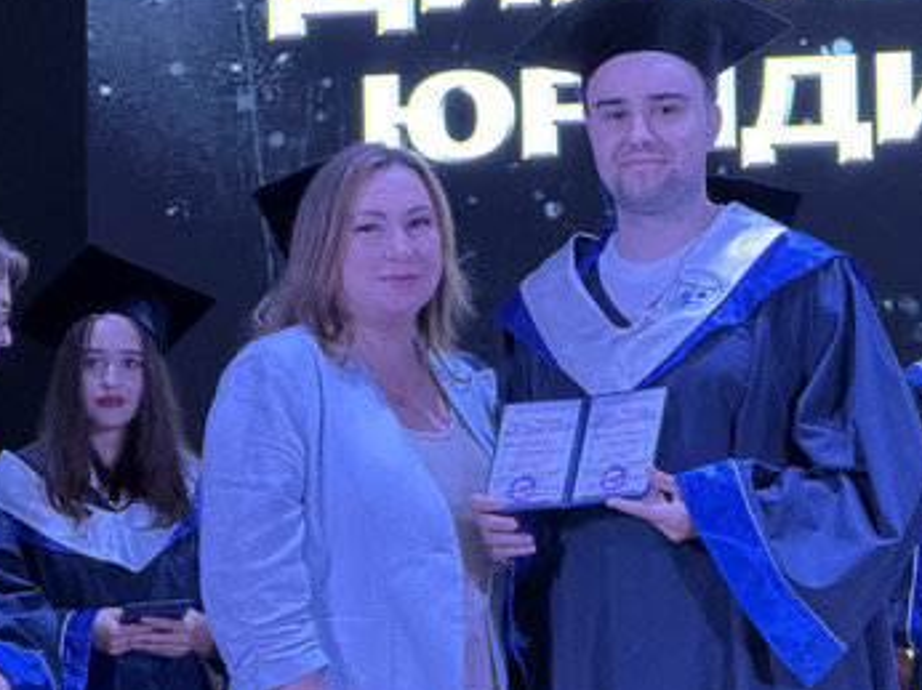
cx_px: 557
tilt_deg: +5.8
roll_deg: +0.6
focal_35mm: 222
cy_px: 344
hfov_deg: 8.9
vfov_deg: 6.7
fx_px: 5909
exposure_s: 1/50
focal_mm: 15.66
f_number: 2.8
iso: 500
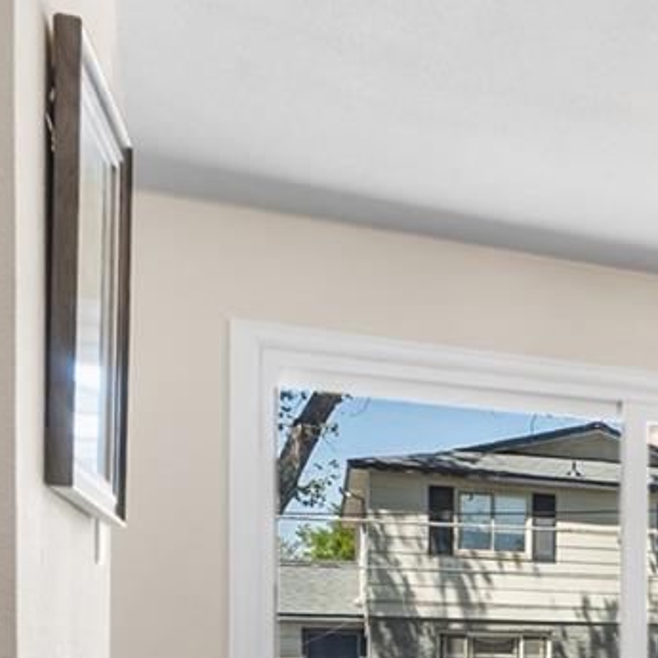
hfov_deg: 17.9
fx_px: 1355
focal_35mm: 63
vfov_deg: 25.7
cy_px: 683
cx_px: 1348
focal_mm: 16
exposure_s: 1/1.67
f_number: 8
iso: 200
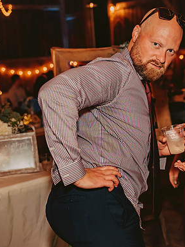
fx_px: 478
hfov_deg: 21.8
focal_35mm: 67
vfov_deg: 29.0
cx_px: 122
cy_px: 123
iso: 1000
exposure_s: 1/160
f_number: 2.8
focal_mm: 46
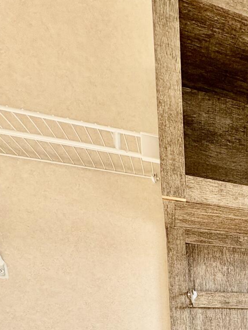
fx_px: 353
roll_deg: -1.2
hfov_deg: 30.5
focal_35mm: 37
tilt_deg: -8.3
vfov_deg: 39.5
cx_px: 322
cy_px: 375
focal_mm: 2.22
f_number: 2.2
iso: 80
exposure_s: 1/99
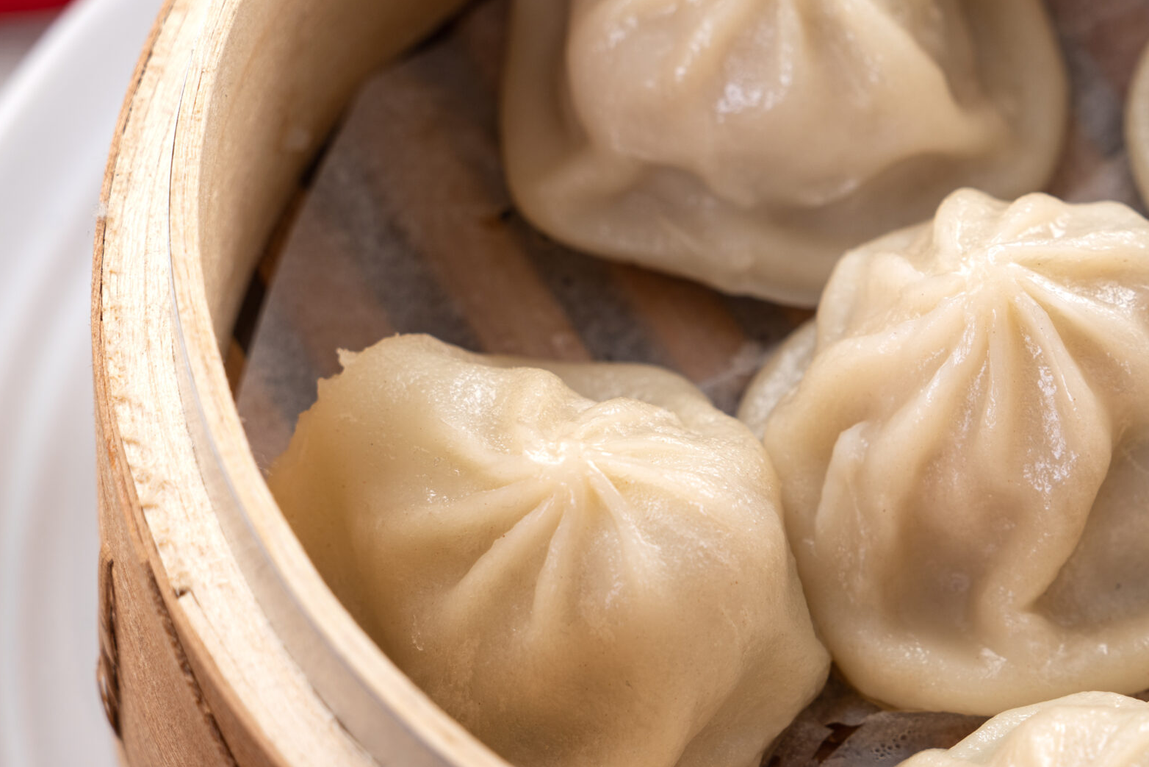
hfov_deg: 6.6
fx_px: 9926
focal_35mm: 311
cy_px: 319
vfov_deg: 4.4
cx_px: 685
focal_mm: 190
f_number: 8
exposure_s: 1/125
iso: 100
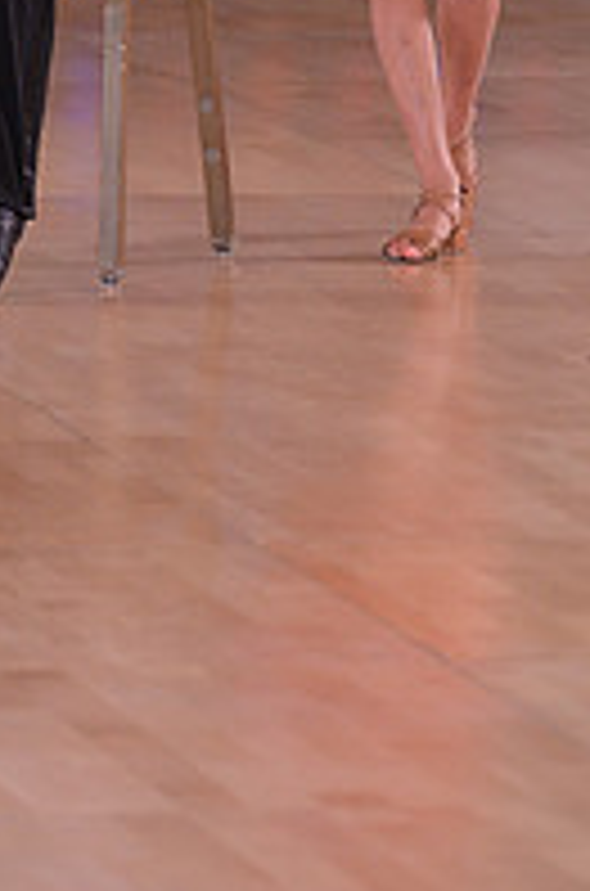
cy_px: -310
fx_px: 14110
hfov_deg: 2.4
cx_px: 272
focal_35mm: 571
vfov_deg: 3.6
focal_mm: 195
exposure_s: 1/250
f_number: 5.6
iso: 2000
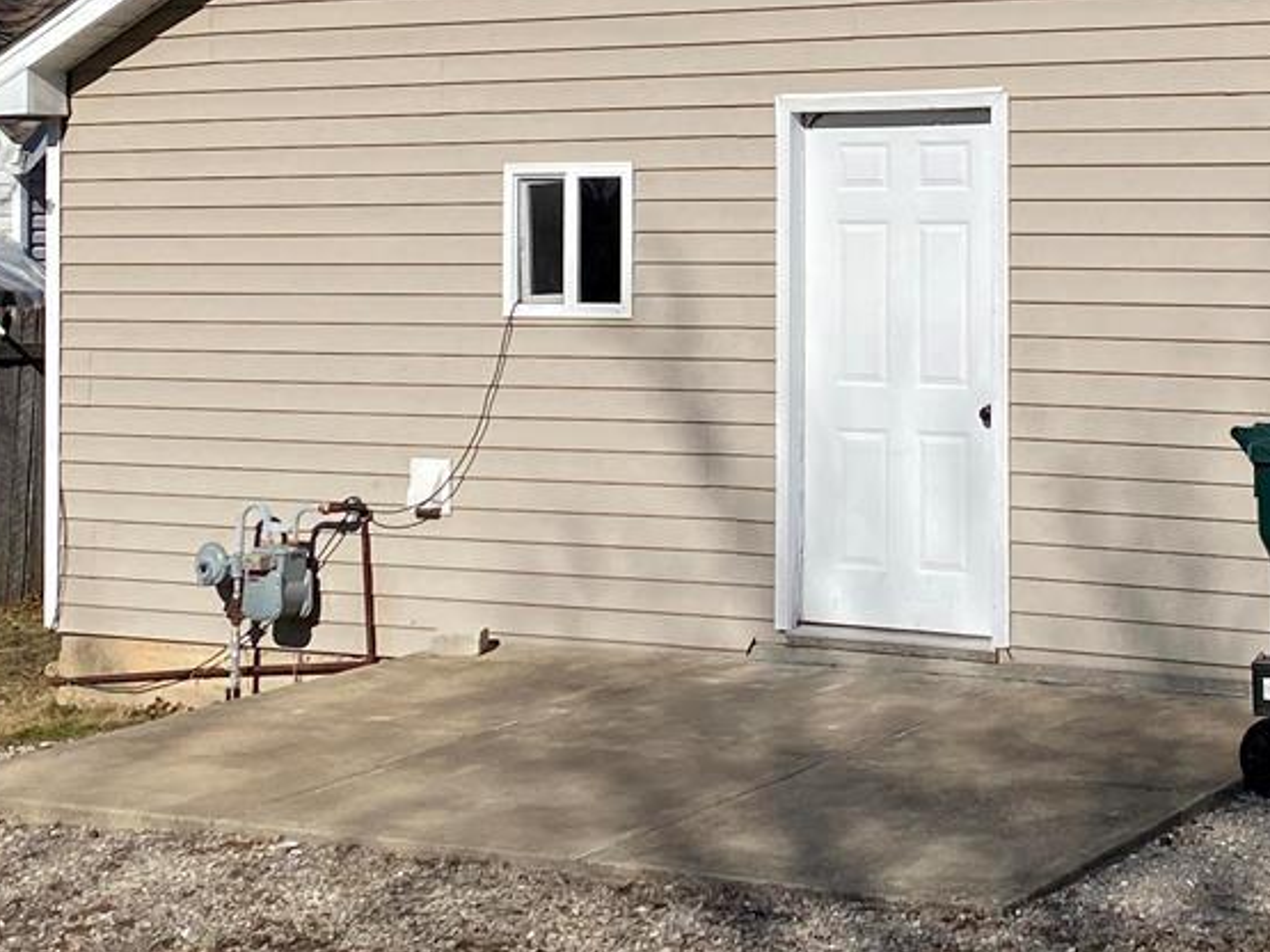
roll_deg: +0.6
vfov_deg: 19.4
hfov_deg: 25.7
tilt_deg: +1.2
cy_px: 169
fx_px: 2751
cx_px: 920
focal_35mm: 75
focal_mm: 4.25
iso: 32
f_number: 1.8
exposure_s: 1/4808
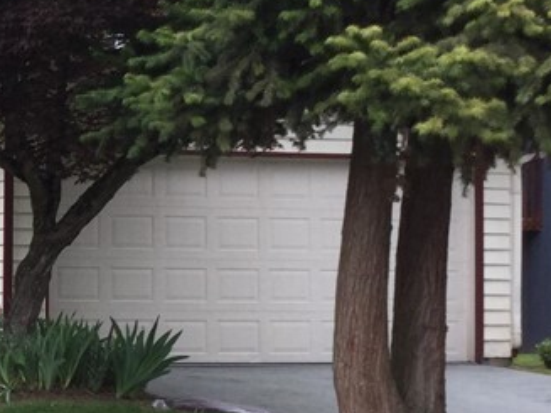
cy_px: 271
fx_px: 1543
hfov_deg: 17.9
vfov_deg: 15.2
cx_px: -292
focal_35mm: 97
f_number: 2.4
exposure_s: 1/163
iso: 25
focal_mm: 3.3
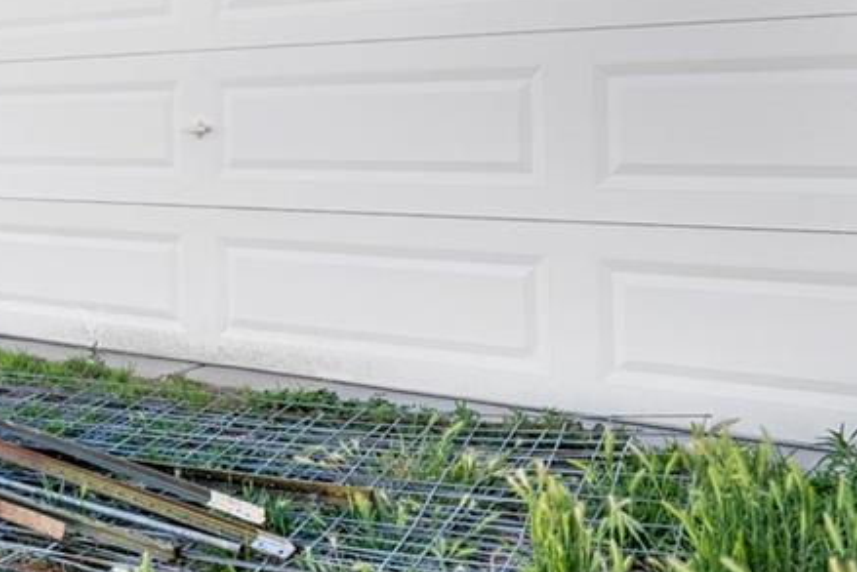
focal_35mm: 51
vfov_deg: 25.9
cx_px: -61
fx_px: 1214
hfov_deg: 34.2
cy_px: 90
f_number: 8
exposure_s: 1/80
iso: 800
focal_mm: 14
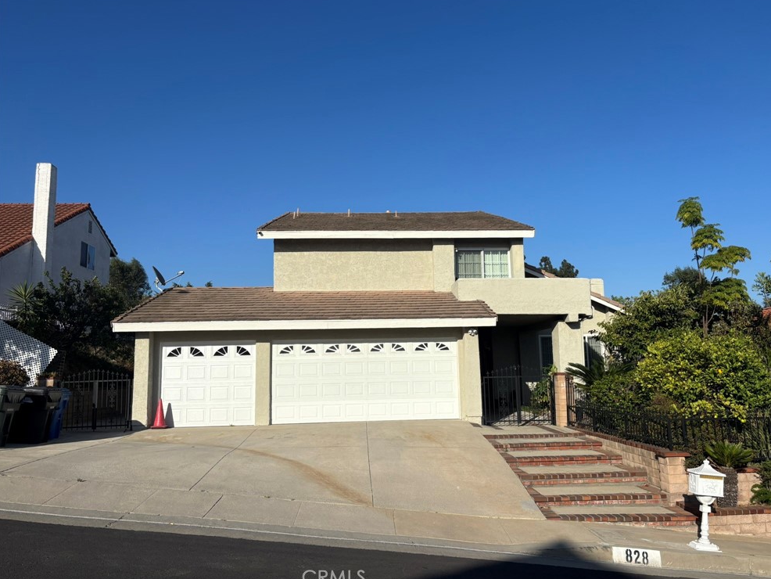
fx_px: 602
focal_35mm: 27
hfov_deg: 65.3
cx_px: 397
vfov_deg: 51.4
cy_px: 288
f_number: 1.6
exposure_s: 1/5618
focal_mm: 5.96
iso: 50
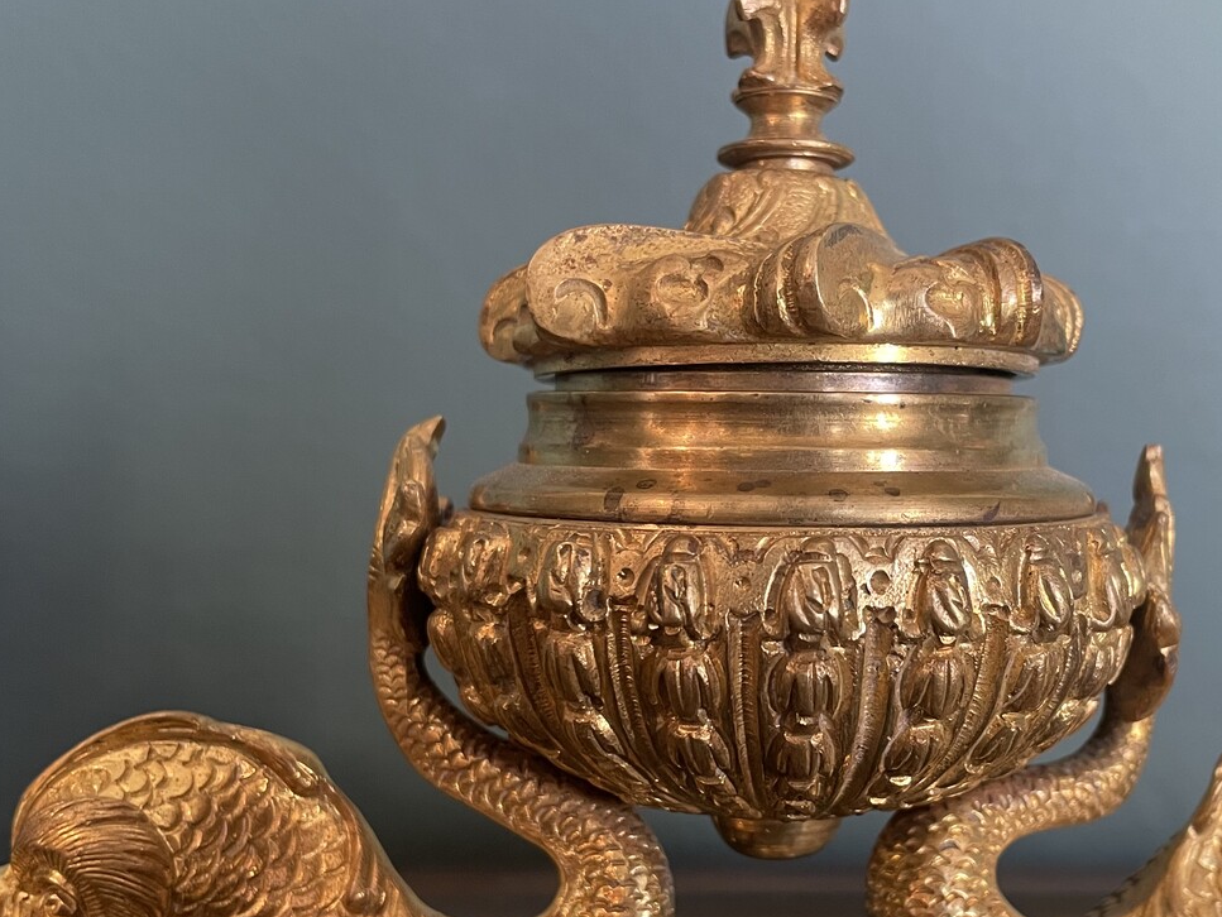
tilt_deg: -5.2
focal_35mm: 43
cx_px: 777
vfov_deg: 33.4
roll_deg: -1.8
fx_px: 1519
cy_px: 582
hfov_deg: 43.4
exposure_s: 1/50
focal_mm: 4.2
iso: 200
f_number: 1.6
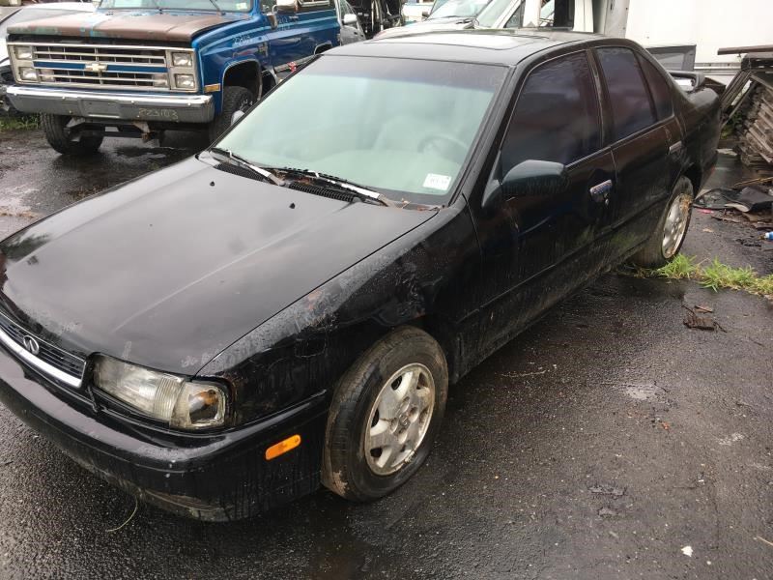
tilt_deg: -22.1
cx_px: 386
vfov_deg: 48.2
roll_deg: -3.2
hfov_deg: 61.7
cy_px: 290
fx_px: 648
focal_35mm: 29
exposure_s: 1/124
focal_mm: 4.15
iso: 25
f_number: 2.2
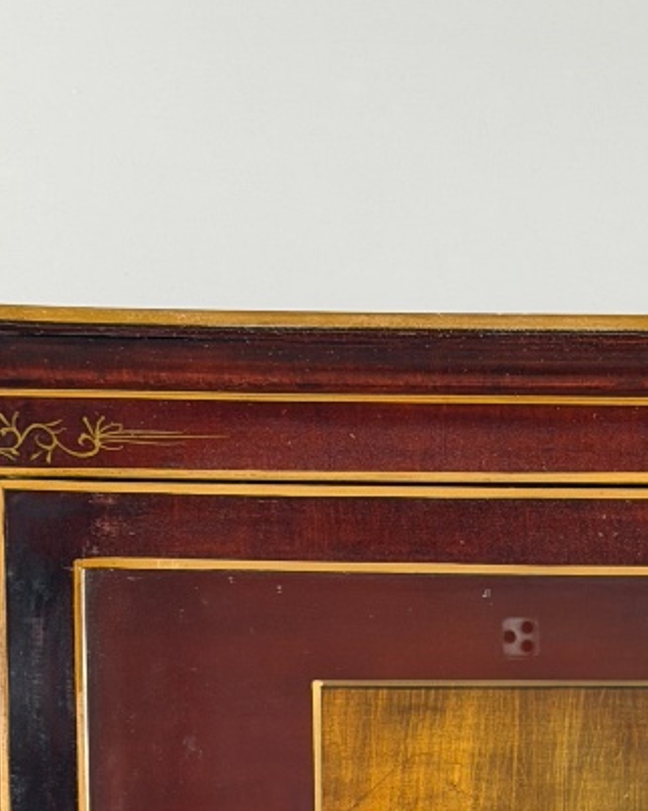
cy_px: 1085
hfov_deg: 10.9
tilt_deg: -7.3
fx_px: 3360
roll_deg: -0.9
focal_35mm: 140
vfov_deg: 13.2
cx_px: 674
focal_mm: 6.76
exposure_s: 1/50
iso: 200
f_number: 1.78
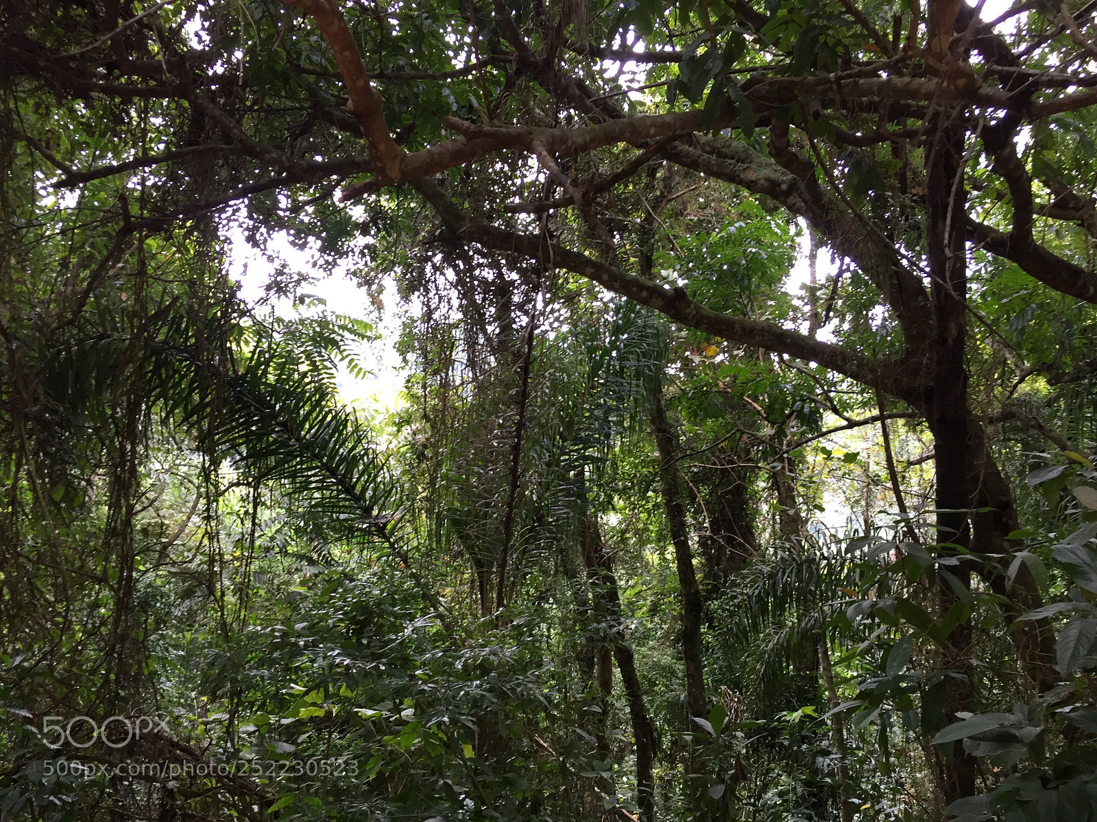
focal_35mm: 29
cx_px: 548
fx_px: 919
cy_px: 411
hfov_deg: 61.7
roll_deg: -1.7
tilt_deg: -0.3
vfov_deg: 48.2
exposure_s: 1/30
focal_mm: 4.15
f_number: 2.2
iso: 32
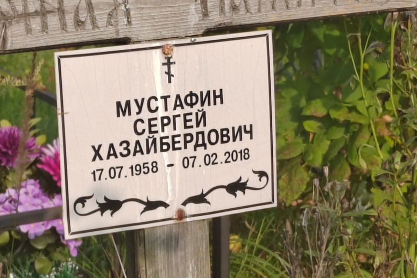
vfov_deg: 8.6
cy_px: 142
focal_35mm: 159
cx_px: 209
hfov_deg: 12.9
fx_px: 1842
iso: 100
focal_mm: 5.52
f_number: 1.9
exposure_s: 1/910
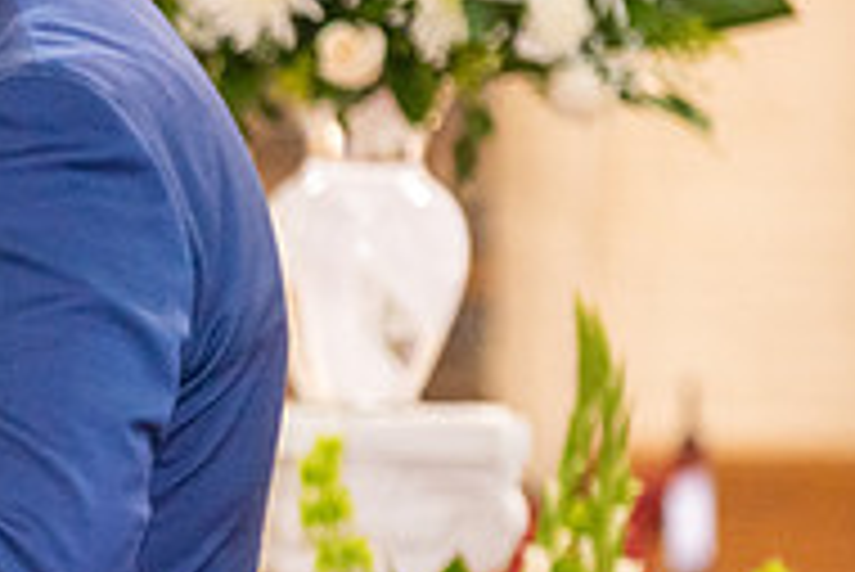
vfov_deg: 2.6
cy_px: 348
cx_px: -462
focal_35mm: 522
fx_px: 12407
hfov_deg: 3.9
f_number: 2.8
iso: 2000
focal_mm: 160
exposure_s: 1/160
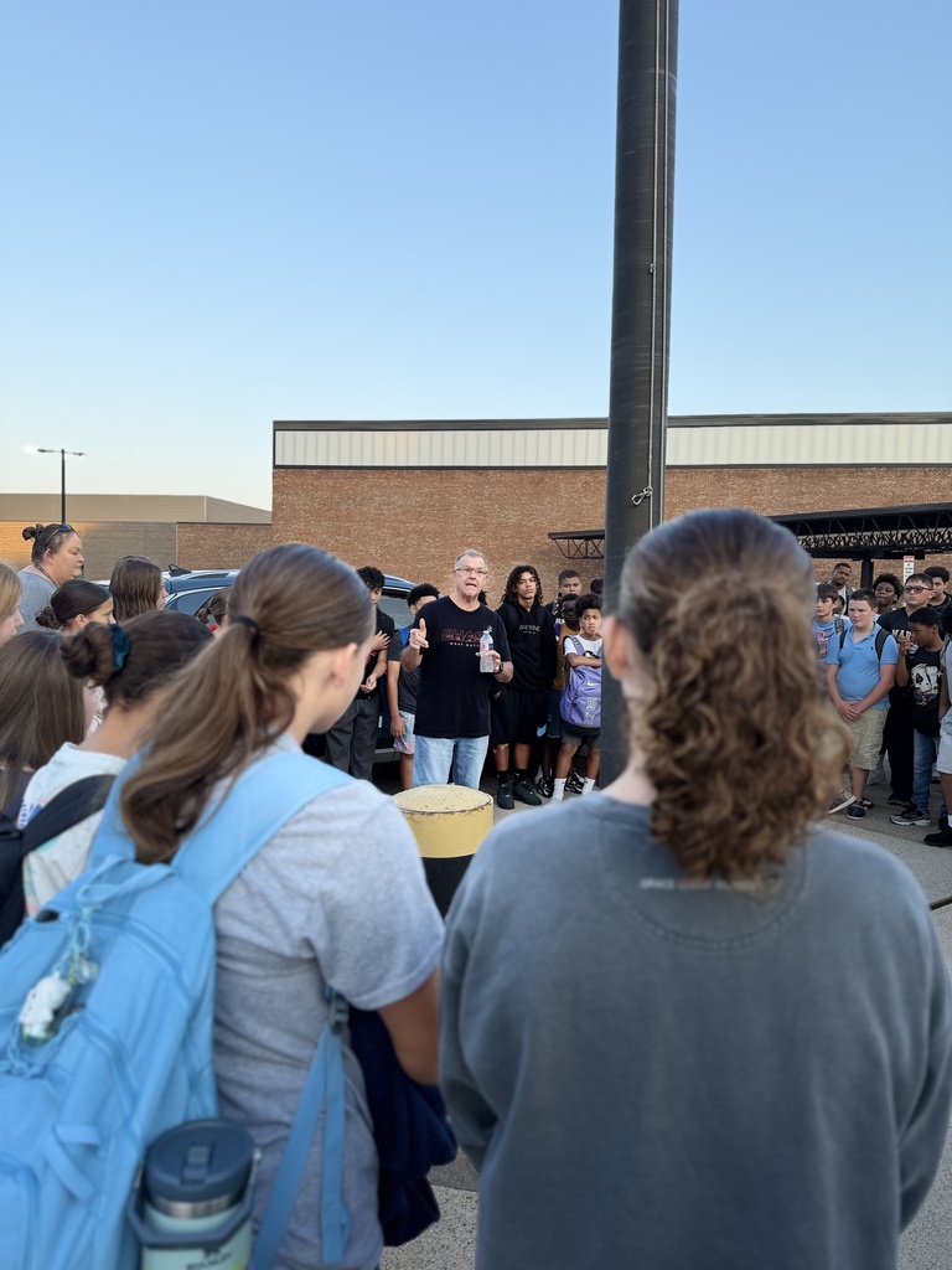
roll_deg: -1.3
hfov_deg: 56.8
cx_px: 476
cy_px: 635
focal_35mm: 24
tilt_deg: -3.1
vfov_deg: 71.6
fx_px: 880
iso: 80
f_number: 1.78
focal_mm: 6.76
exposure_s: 1/931
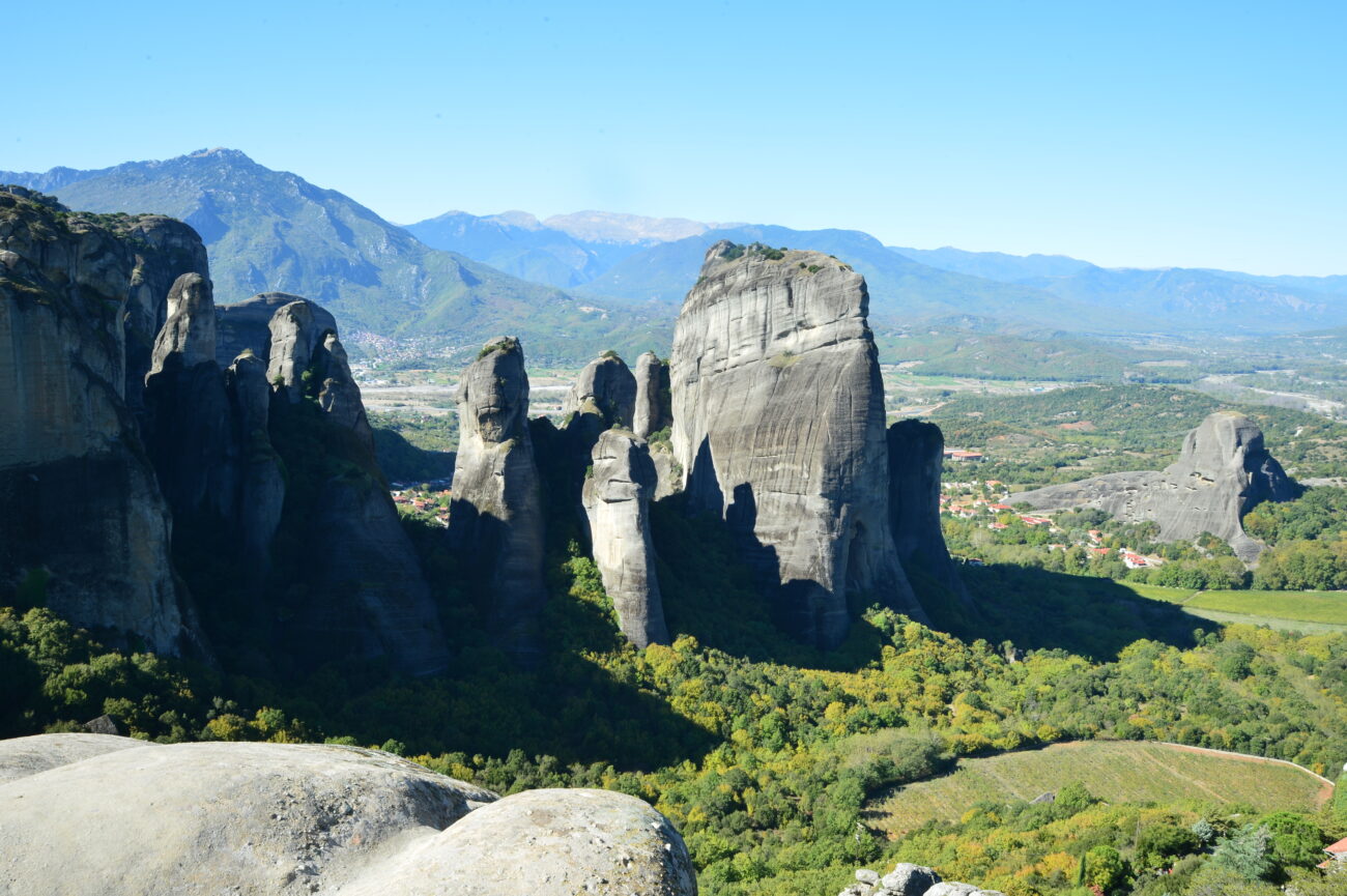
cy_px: 448
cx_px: 674
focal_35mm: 30
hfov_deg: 62.0
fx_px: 1122
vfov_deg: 43.6
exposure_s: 1/30
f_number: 22
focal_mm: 30
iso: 160
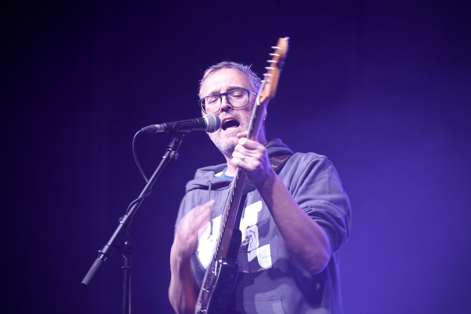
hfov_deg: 10.2
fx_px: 2630
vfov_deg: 6.8
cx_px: 236
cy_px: 157
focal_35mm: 201
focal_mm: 201
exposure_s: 1/13
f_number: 6.3
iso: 1600
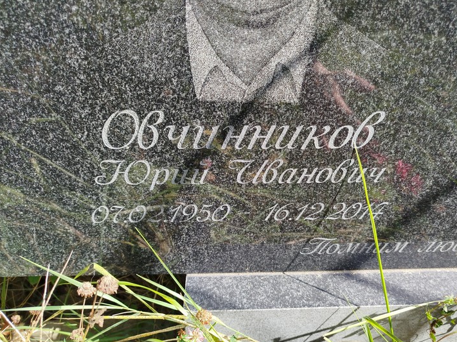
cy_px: 182
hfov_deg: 65.3
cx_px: 244
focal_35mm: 27
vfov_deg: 51.3
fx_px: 356
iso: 50
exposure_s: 1/326
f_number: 1.7
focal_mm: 5.31
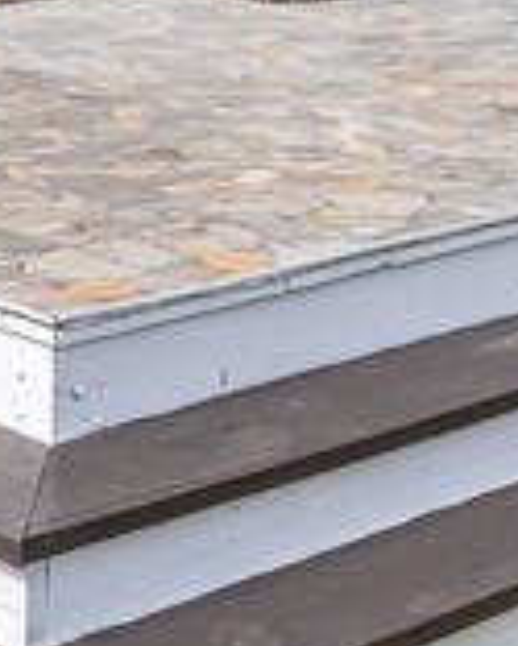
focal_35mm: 111
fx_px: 2125
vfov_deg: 15.9
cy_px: -311
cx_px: 168
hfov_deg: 13.9
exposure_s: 1/320
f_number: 9
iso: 200
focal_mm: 17
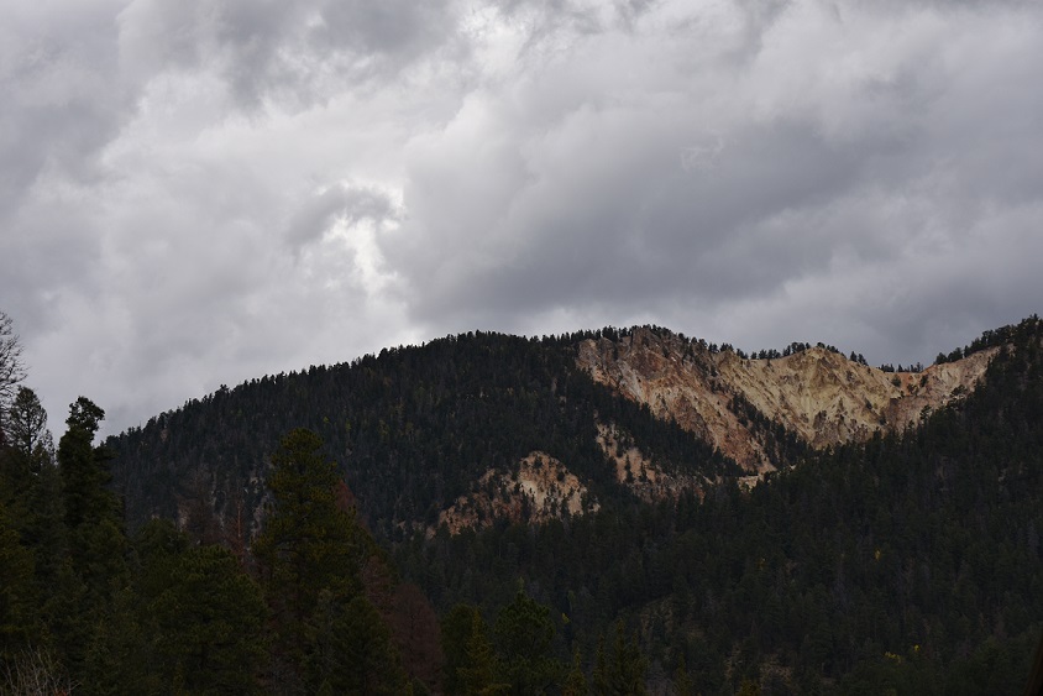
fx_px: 4259
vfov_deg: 9.3
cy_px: 348
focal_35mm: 147
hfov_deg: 14.0
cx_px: 522
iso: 100
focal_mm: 98
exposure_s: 1/250
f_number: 5.6
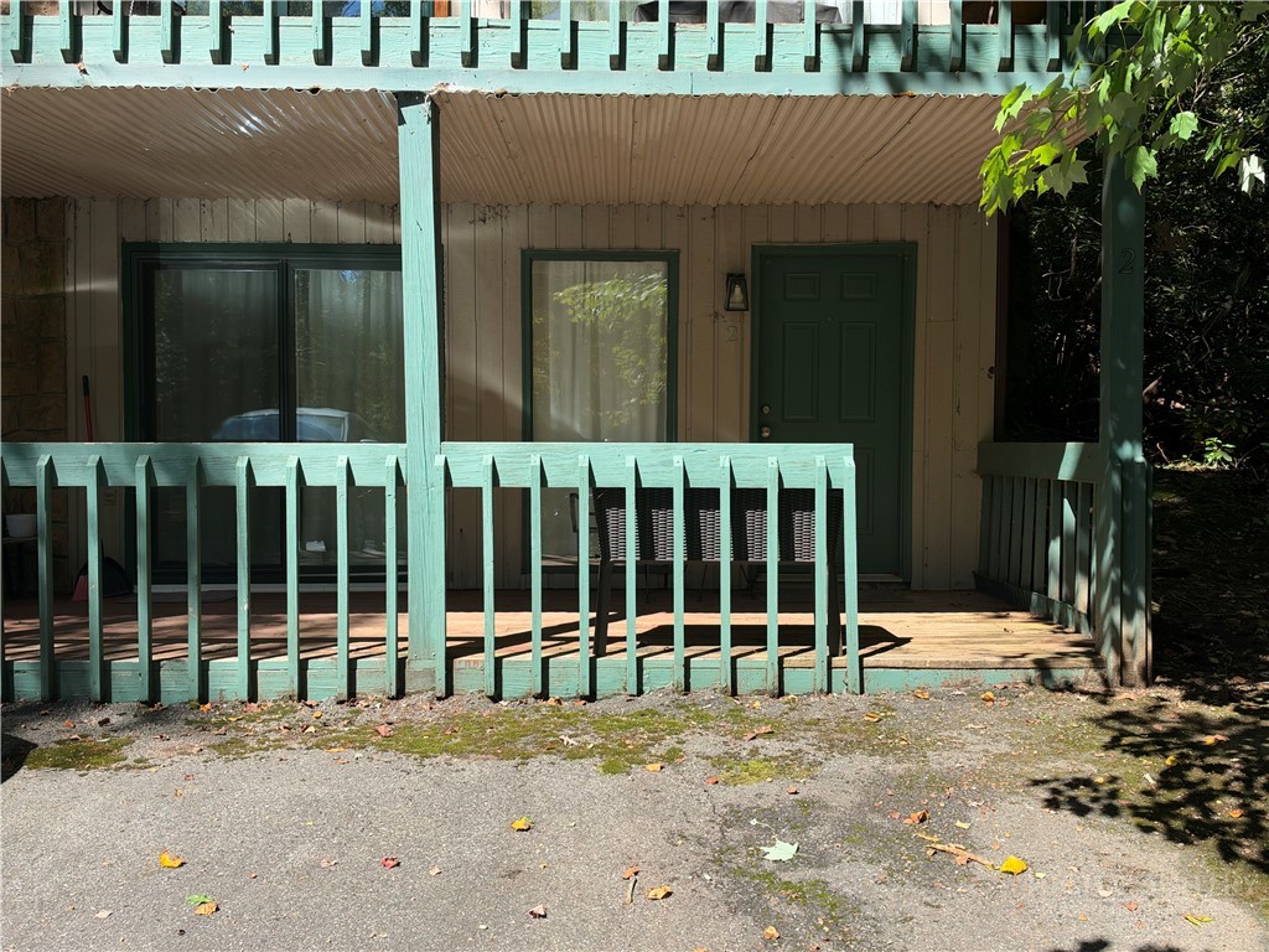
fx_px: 1210
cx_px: 634
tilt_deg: -1.4
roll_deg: -0.3
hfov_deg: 55.4
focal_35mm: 33
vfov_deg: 42.9
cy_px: 476
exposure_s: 1/1456
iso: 80
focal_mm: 6.93
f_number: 1.8
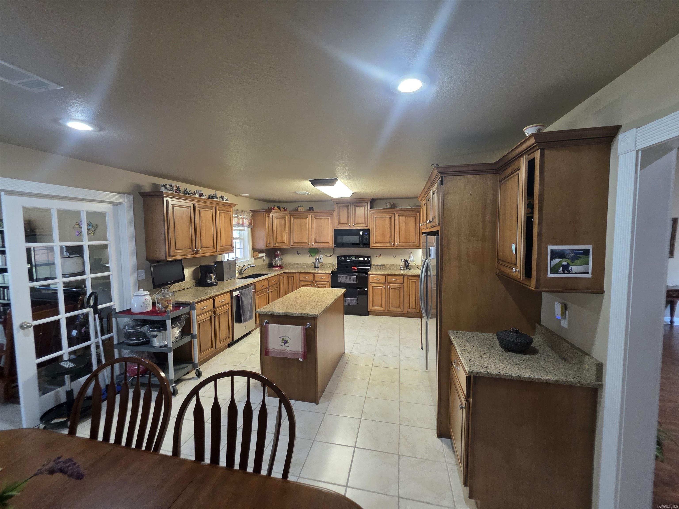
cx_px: 340
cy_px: 254
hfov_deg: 106.2
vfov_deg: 89.9
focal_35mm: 13
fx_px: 255
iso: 400
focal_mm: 2.2
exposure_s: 1/60
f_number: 1.9
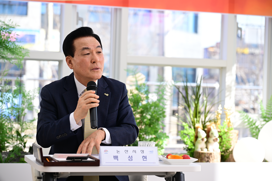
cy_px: 90
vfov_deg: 16.1
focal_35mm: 85
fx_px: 642
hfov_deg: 23.9
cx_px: 136
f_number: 4
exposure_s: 1/200
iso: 160
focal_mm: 85
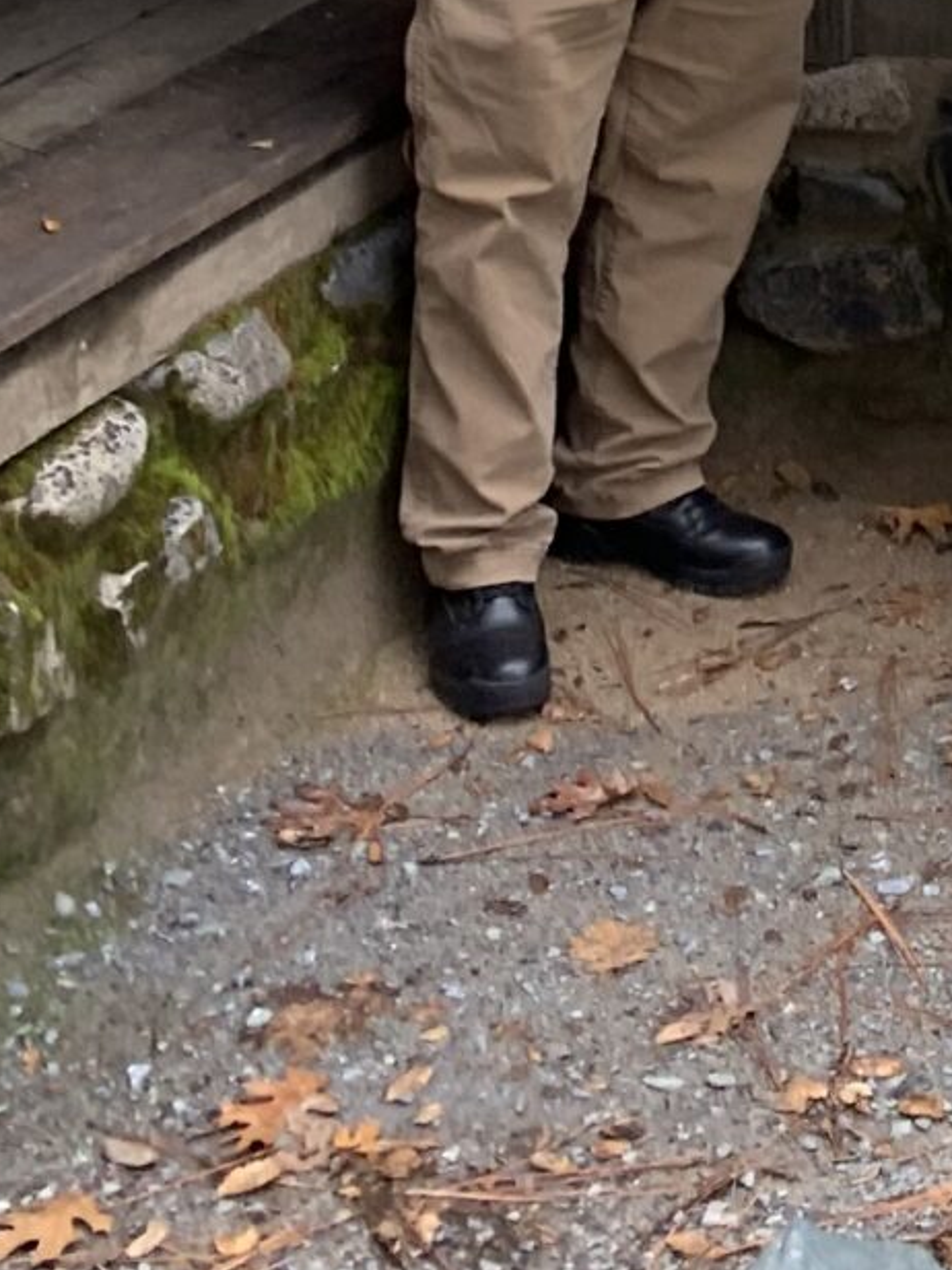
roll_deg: -2.5
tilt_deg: +2.6
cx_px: 1747
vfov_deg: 15.1
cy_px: -1183
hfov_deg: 12.5
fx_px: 3960
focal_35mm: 108
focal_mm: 4.25
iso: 32
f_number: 1.8
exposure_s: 1/122
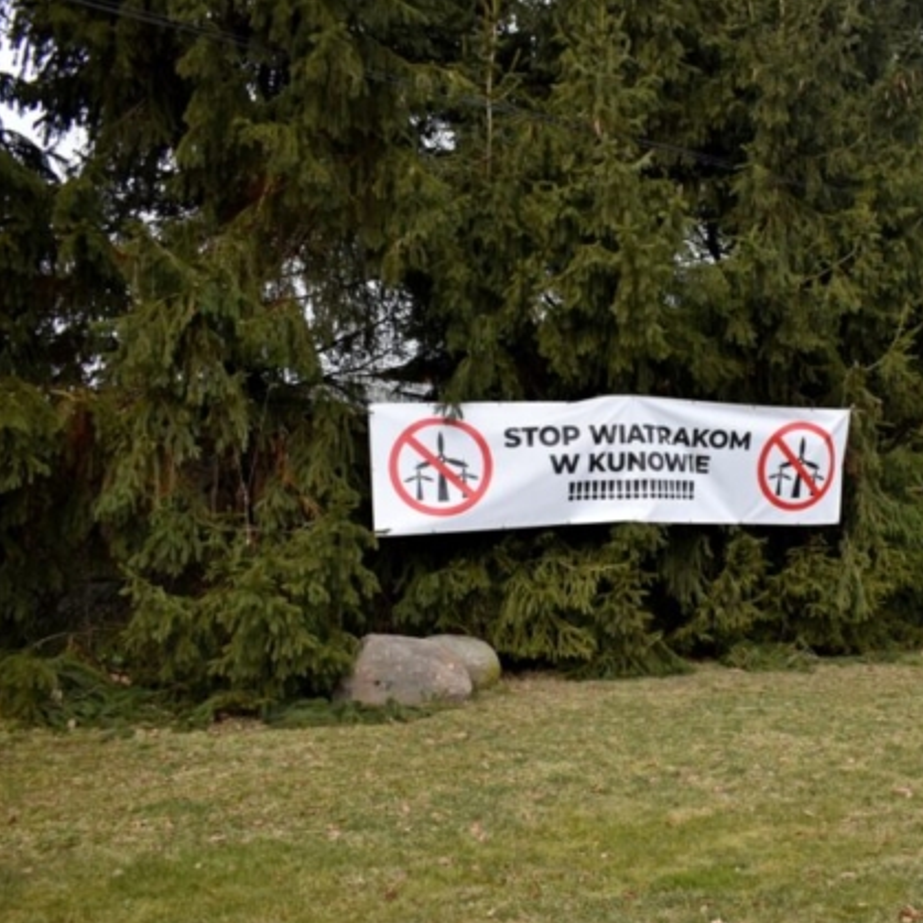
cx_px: 630
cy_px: 467
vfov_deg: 47.2
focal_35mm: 35
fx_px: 1056
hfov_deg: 46.3
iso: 400
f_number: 4.5
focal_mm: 18
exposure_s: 1/1250
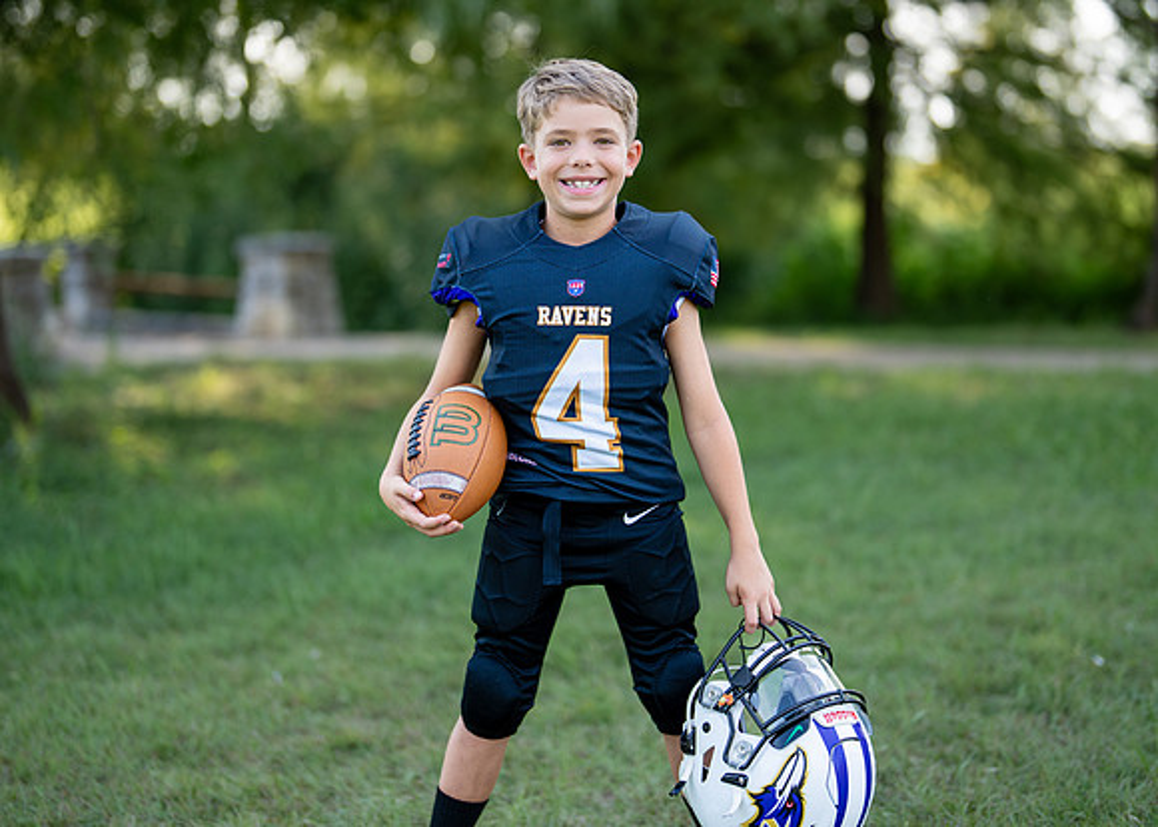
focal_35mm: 66
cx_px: 602
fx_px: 2168
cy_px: 324
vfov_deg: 21.6
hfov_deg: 29.9
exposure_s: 1/1000
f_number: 1.2
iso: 100
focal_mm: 50
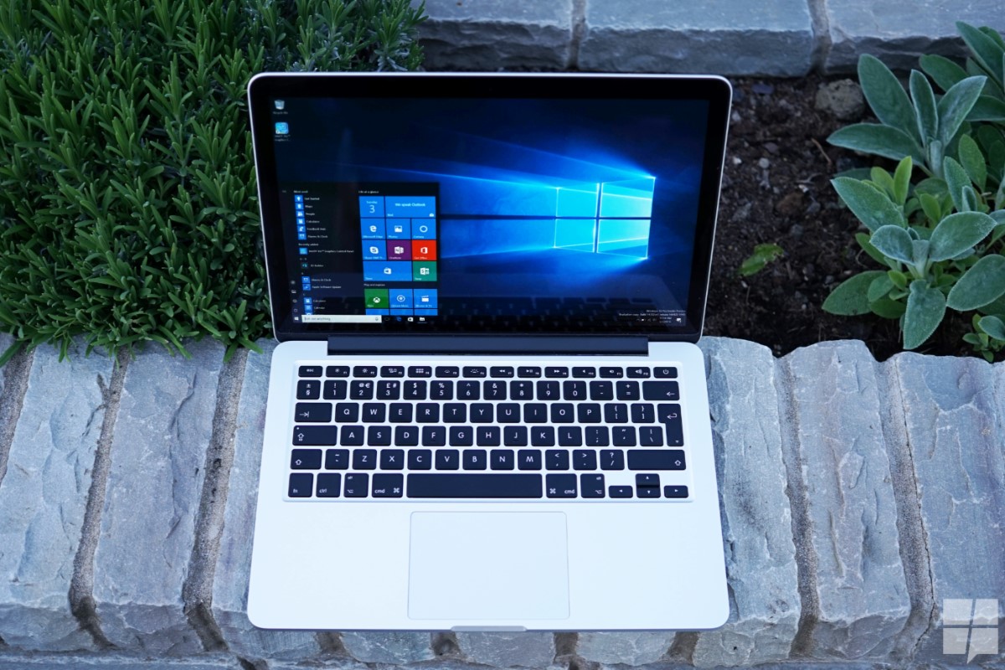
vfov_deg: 29.9
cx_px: 502
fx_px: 1256
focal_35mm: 45
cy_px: 335
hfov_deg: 43.6
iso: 200
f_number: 2.8
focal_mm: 30
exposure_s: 1/320
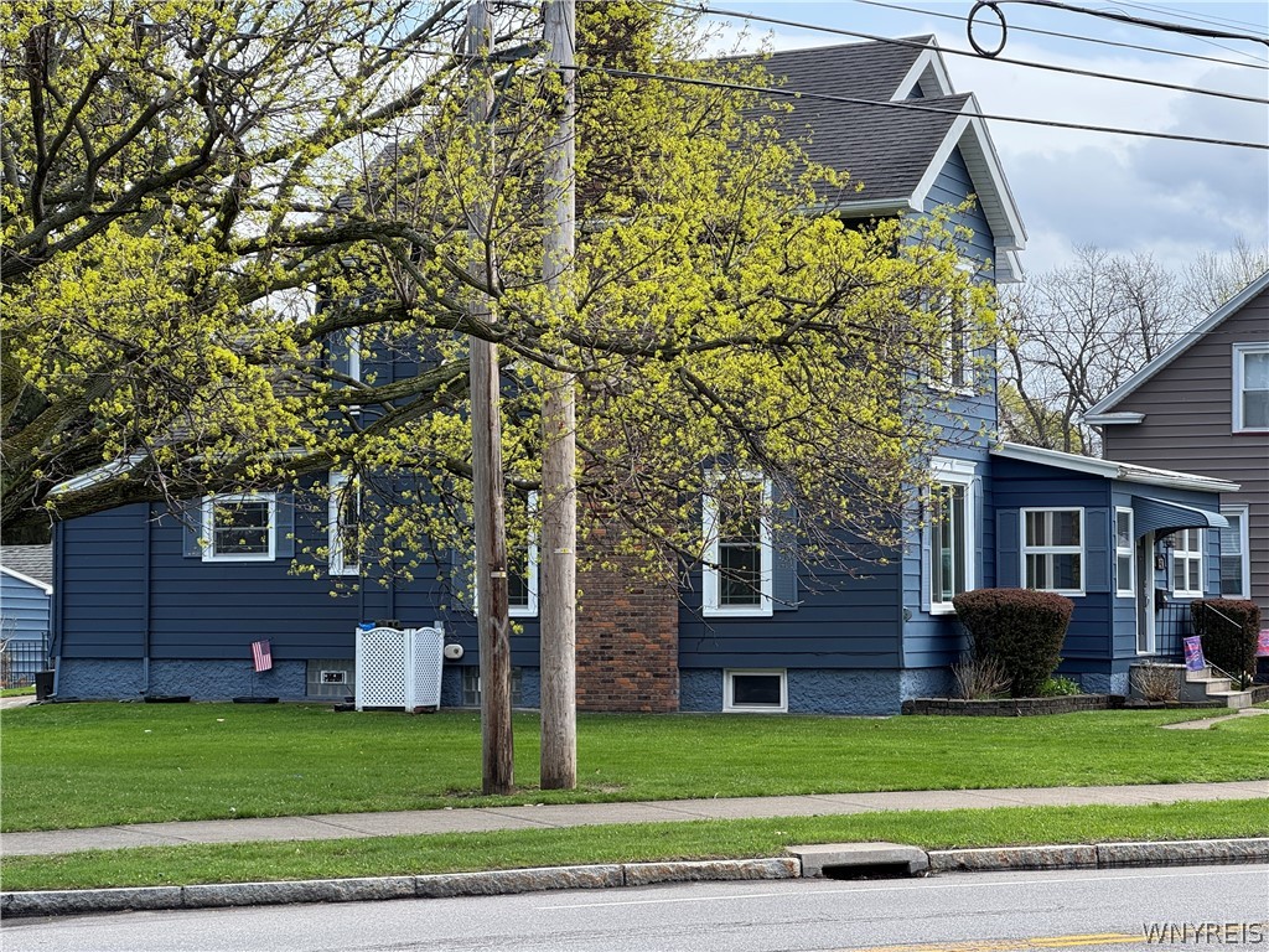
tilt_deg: +3.3
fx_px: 2823
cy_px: 476
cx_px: 634
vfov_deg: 19.1
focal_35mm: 77
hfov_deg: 25.3
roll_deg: -0.3
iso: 25
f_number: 2.8
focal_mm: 9
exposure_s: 1/253
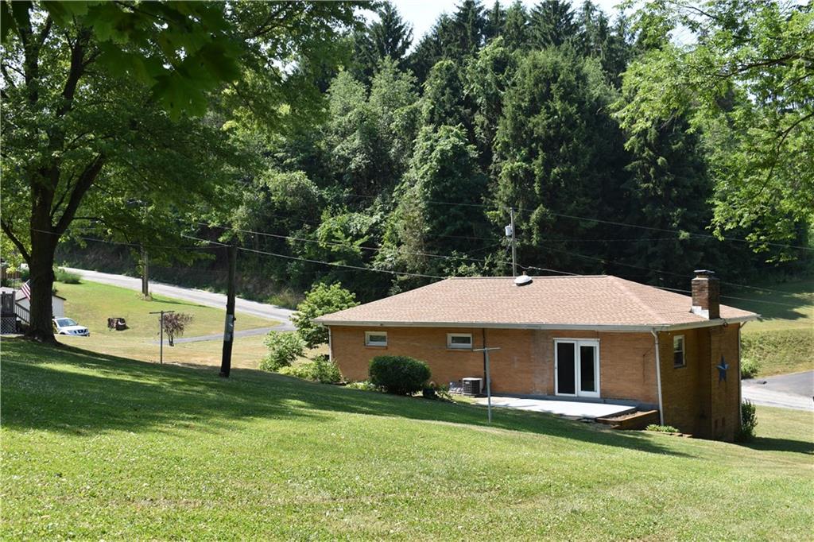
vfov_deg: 29.8
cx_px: 407
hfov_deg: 43.6
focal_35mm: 45
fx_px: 1017
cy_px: 271
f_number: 8
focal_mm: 30
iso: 200
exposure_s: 1/250
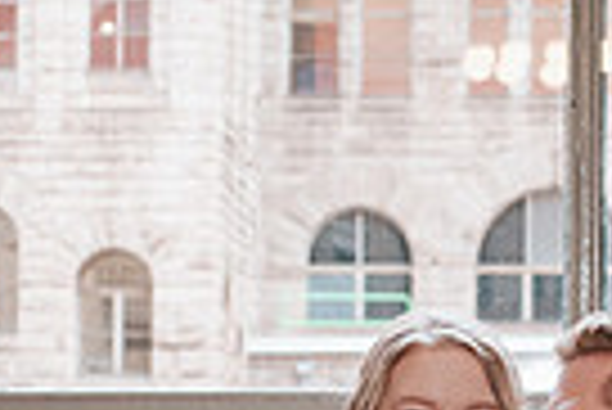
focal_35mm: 162
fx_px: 2757
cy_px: 420
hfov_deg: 12.7
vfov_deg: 8.4
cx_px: 370
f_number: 3.5
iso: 800
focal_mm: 35
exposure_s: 1/200
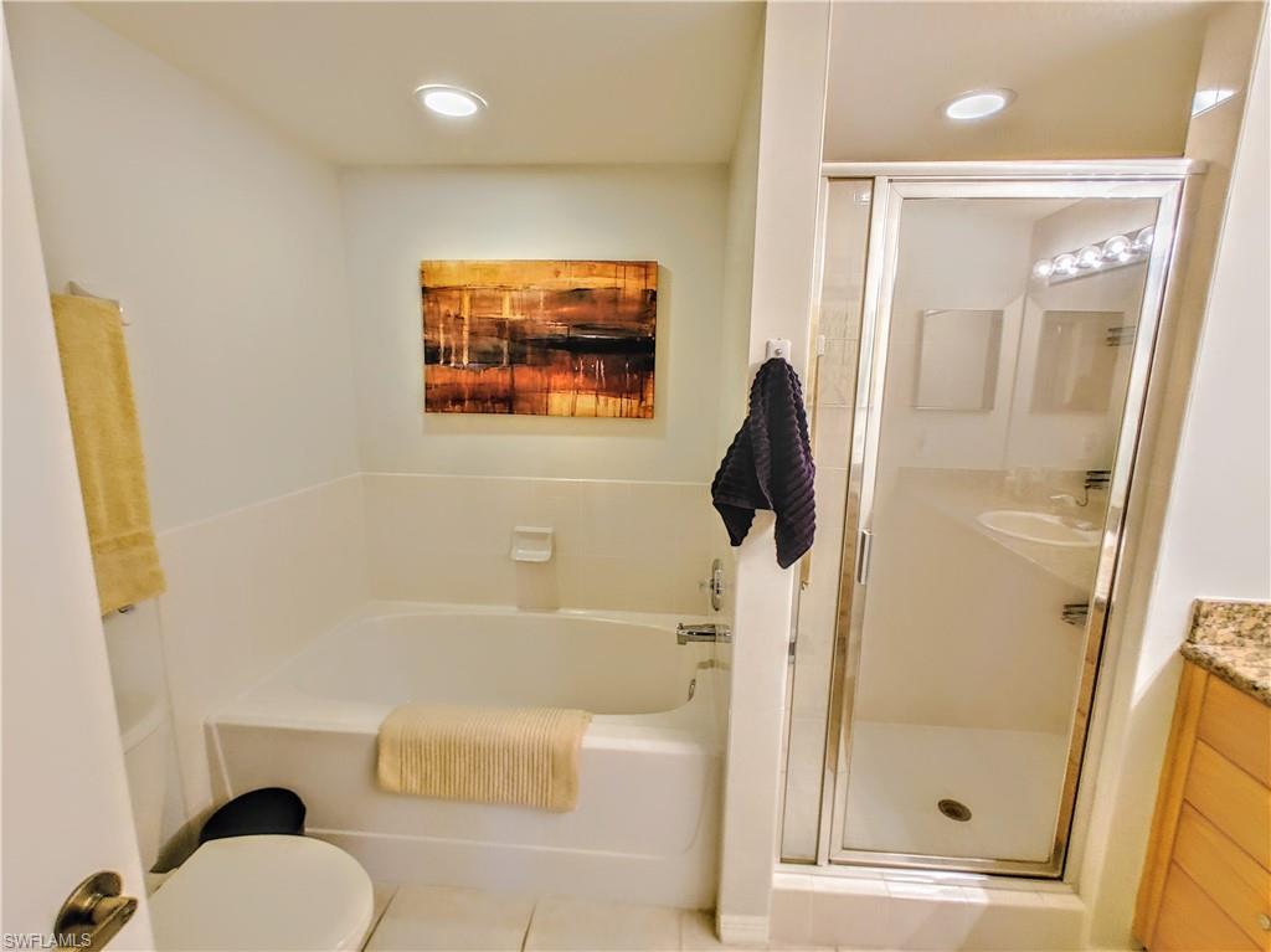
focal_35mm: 15
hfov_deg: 98.2
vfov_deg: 81.7
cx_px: 636
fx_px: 550
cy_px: 476
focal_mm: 1.78
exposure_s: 1/24
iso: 100
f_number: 1.9
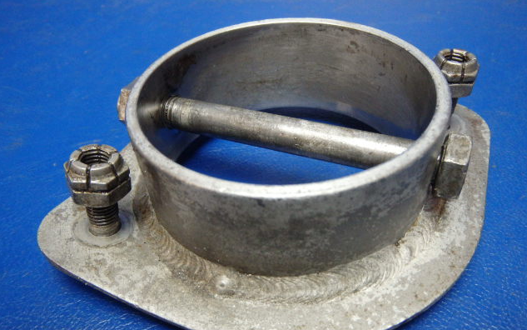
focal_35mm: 30
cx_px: 261
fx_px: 431
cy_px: 191
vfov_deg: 41.7
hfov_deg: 62.9
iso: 500
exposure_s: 1/30
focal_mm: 5
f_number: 3.9
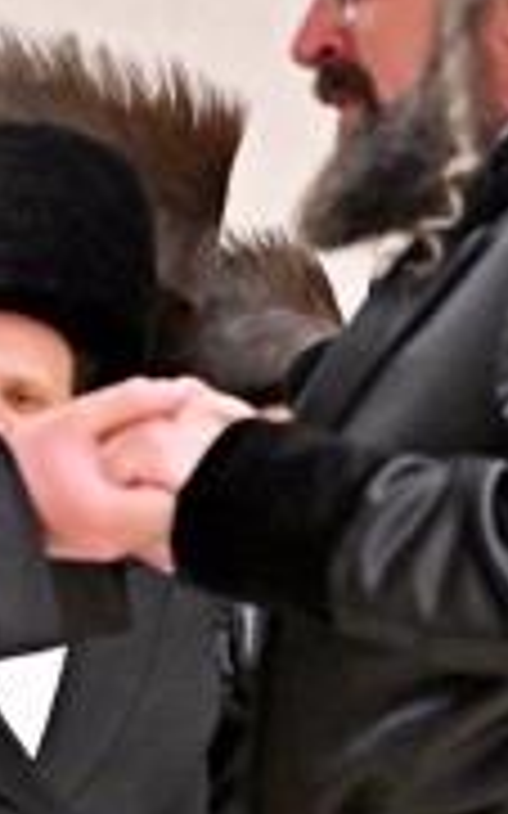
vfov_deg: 6.4
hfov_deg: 4.1
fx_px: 7161
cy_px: 1178
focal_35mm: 323
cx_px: 294
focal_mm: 56
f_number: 4
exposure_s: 1/250
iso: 1250
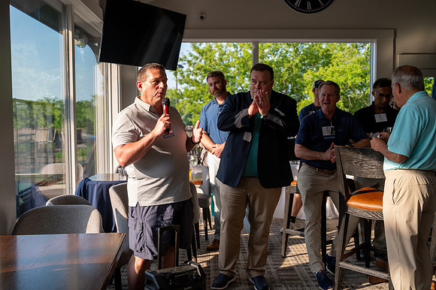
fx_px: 436
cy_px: 145
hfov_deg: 53.2
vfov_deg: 36.8
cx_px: 218
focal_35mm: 36
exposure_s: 1/1250
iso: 640
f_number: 4
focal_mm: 36
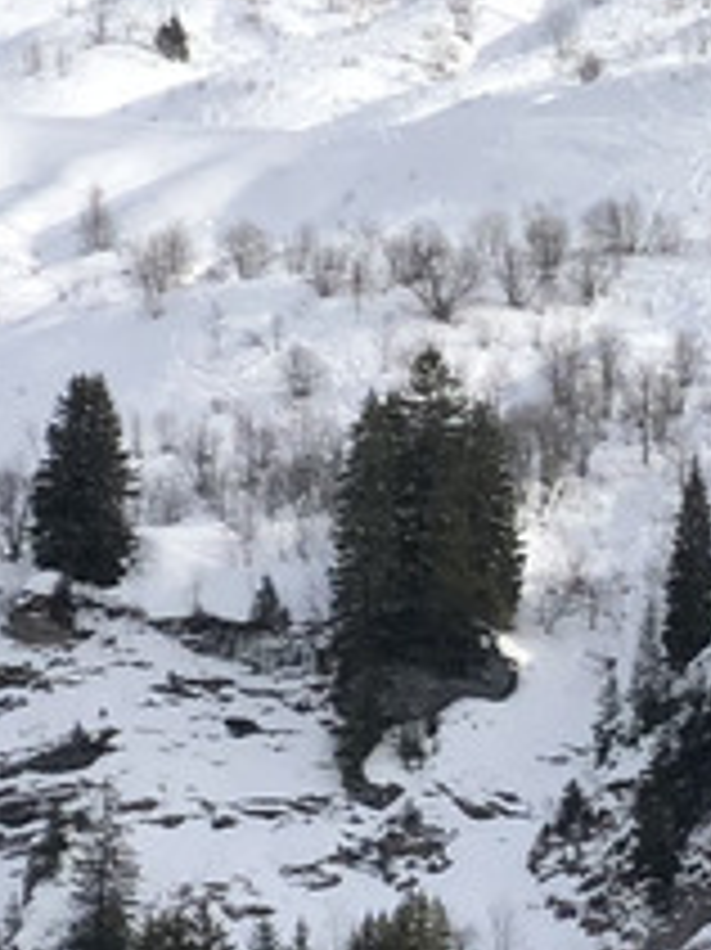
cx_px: 2354
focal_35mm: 296
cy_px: 873
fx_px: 8115
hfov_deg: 4.7
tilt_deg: +7.0
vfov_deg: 6.7
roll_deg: -1.1
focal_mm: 6
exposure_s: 1/1116
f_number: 2.4
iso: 16
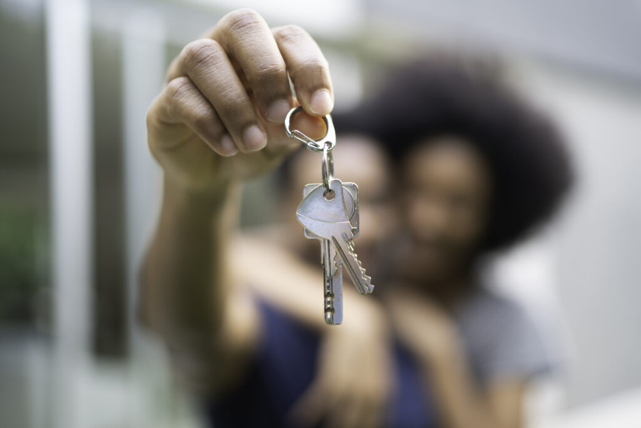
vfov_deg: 37.9
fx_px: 623
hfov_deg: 54.4
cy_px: 214
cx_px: 320
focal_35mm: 35
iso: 160
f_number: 1.4
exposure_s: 1/200
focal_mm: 35
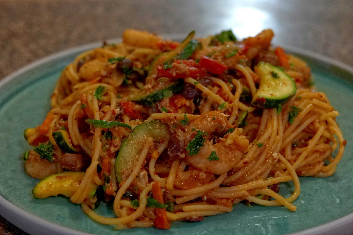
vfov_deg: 22.6
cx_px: 176
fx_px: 588
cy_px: 118
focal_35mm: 60
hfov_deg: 33.4
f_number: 7.1
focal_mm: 60
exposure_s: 1/80
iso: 6400
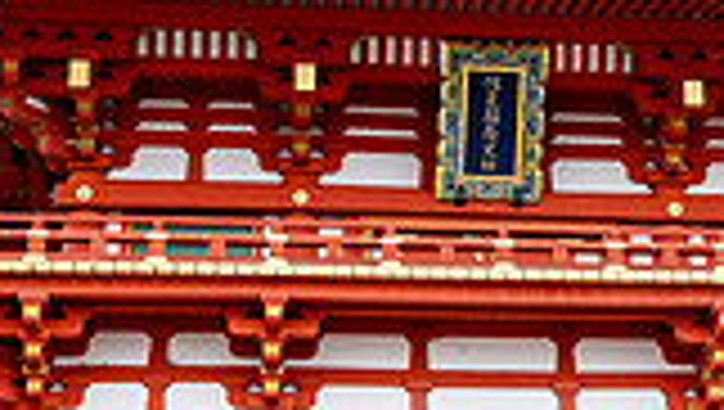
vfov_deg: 11.6
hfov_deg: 20.2
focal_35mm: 105
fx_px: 2018
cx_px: 560
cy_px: 147
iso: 1000
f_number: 8
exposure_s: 1/500
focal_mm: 27.5
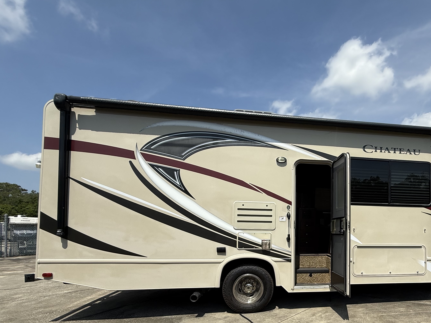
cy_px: 223
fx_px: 261
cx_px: 311
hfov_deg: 74.6
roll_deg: +0.2
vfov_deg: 61.4
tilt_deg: +0.6
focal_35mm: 21
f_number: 2.2
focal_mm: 2.22
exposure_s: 1/2506
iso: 50
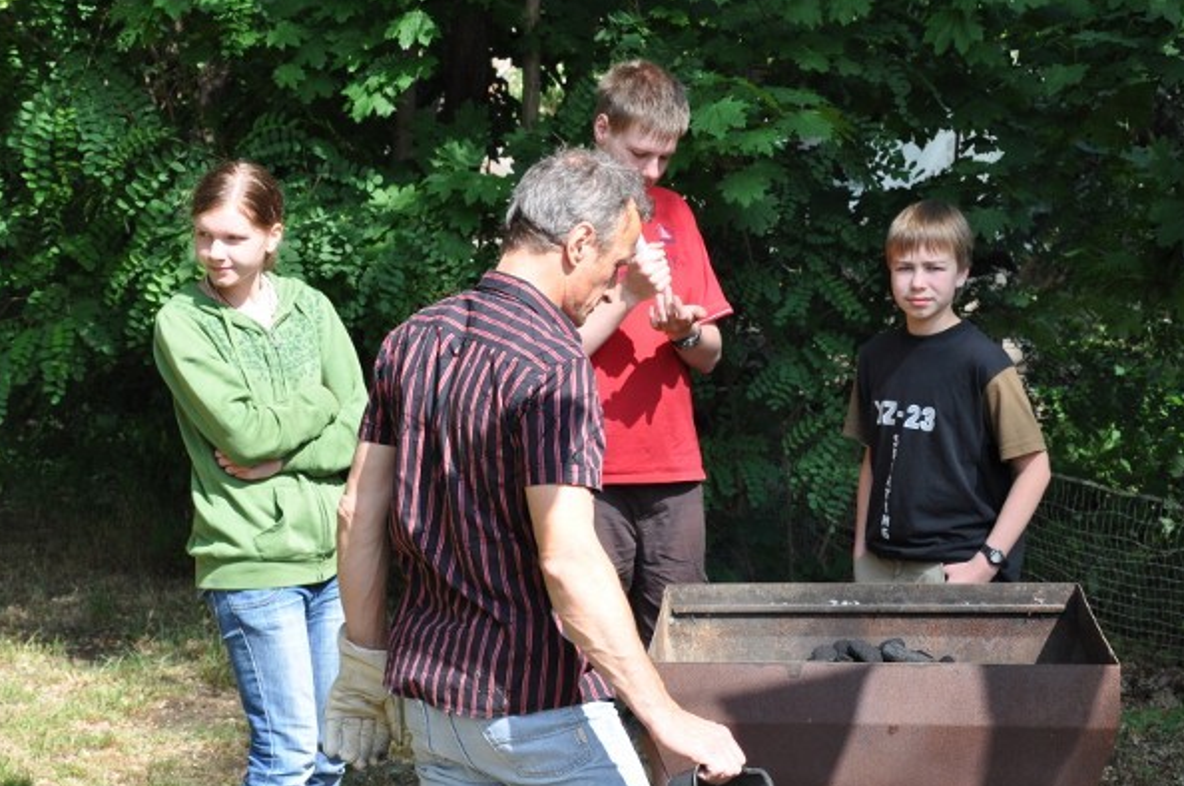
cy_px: 466
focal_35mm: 97
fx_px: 3185
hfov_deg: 21.0
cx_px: 524
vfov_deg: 14.0
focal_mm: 48
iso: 400
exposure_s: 1/320
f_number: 9
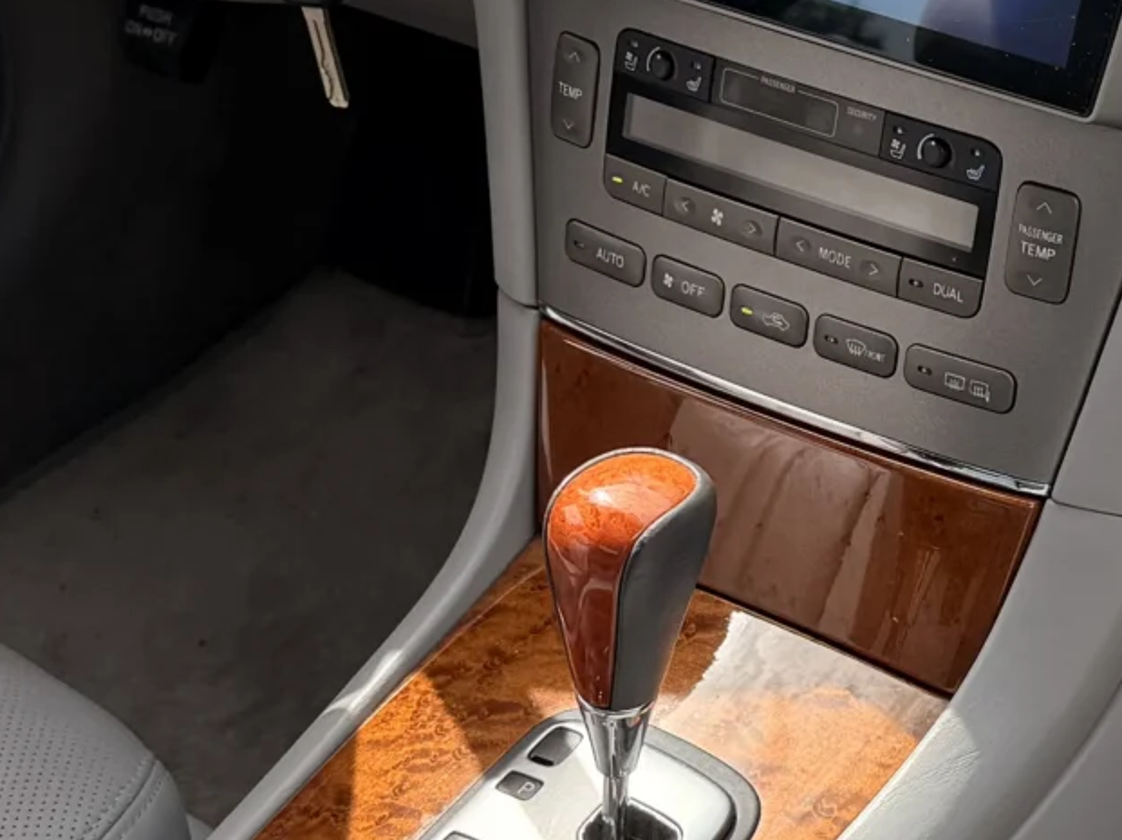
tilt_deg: -32.1
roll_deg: +2.0
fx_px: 3207
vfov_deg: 14.9
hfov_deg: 19.3
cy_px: 378
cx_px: 1104
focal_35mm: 99
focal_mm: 6.76
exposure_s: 1/1493
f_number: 1.78
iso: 80
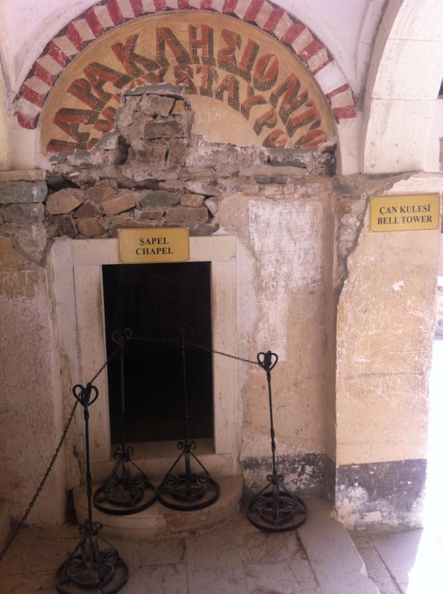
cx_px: 222
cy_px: 297
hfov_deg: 40.6
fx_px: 599
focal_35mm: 35
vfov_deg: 52.7
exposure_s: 1/450
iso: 80
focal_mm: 3.85
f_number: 2.8
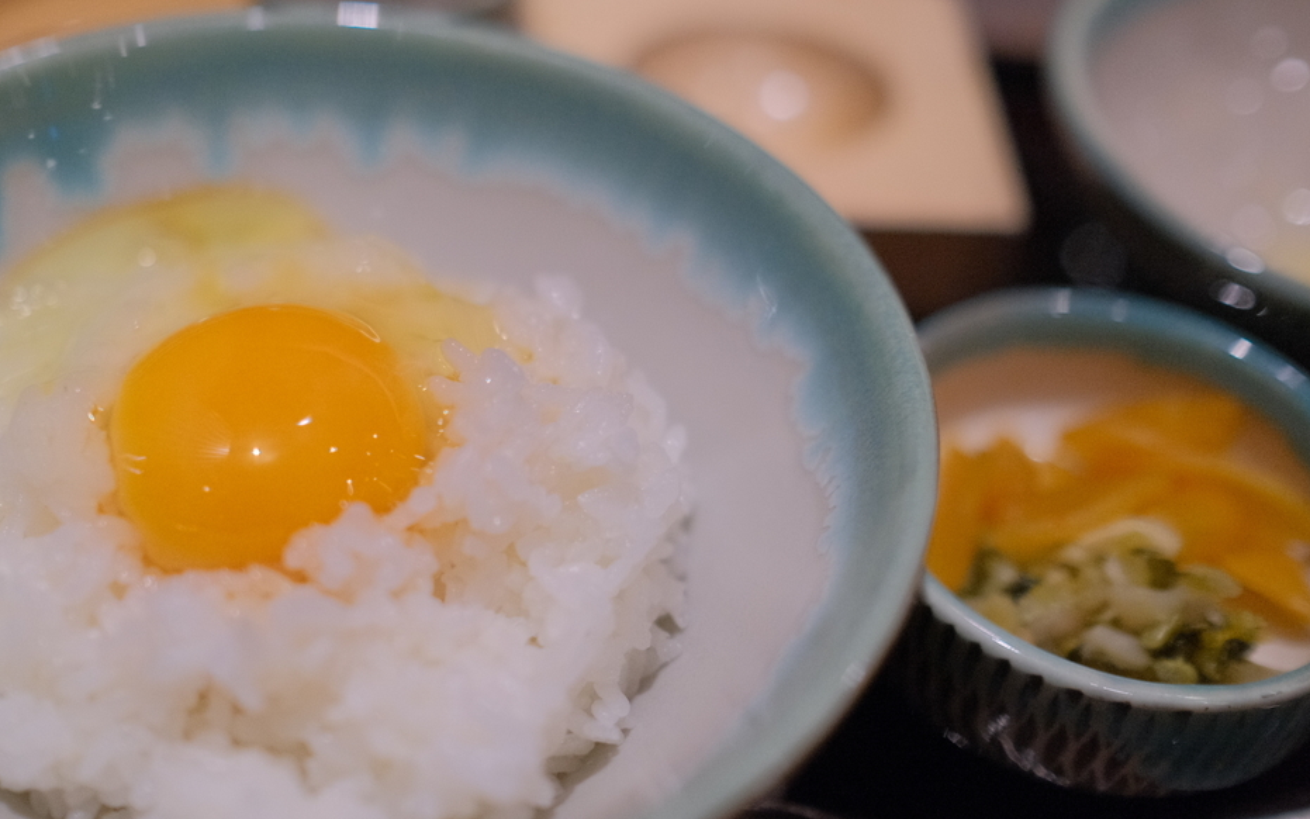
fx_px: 1642
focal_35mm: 46
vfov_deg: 28.0
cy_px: 370
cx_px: 518
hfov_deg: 43.2
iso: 1600
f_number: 1.4
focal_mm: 23
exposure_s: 1/2900
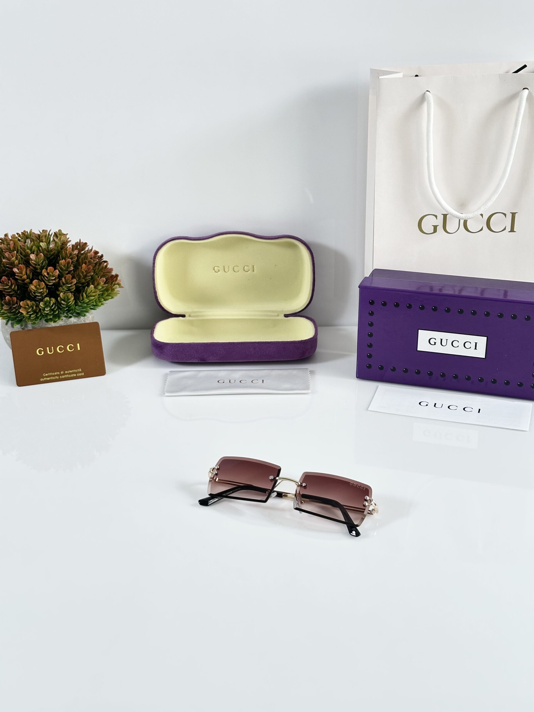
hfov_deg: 30.3
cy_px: 356
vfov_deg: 39.7
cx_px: 267
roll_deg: +0.9
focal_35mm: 48
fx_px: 987
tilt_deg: -25.6
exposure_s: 1/104
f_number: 1.78
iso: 80
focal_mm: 6.86
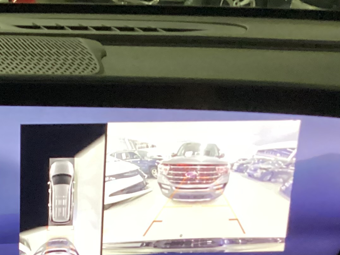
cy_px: 354
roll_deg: -4.0
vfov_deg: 14.9
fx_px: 923
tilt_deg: -27.0
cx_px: 46
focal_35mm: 94
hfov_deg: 20.5
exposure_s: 1/24
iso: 800
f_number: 2.4
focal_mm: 3.3
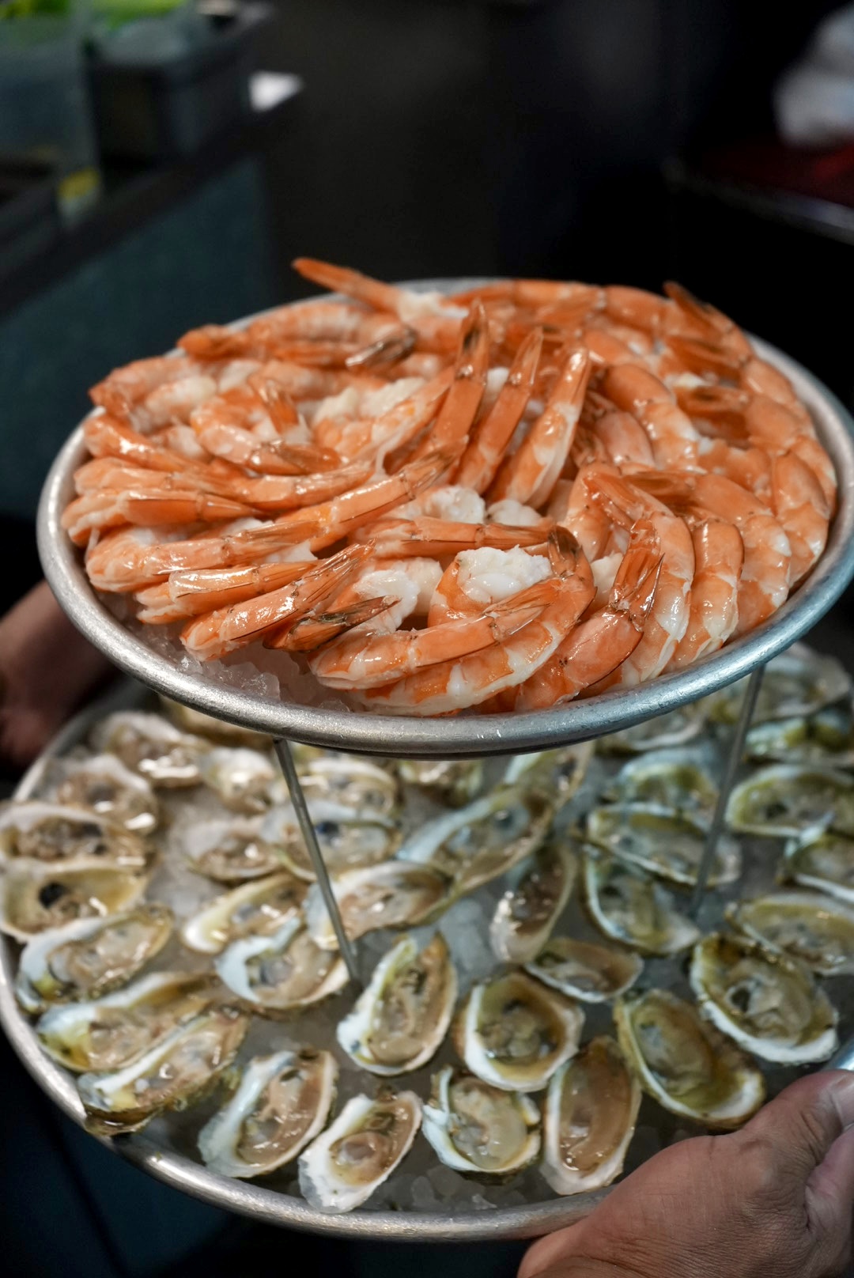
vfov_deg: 46.4
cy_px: 639
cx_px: 427
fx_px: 1492
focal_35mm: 42
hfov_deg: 31.9
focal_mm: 42
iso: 4000
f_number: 4.5
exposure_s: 1/160
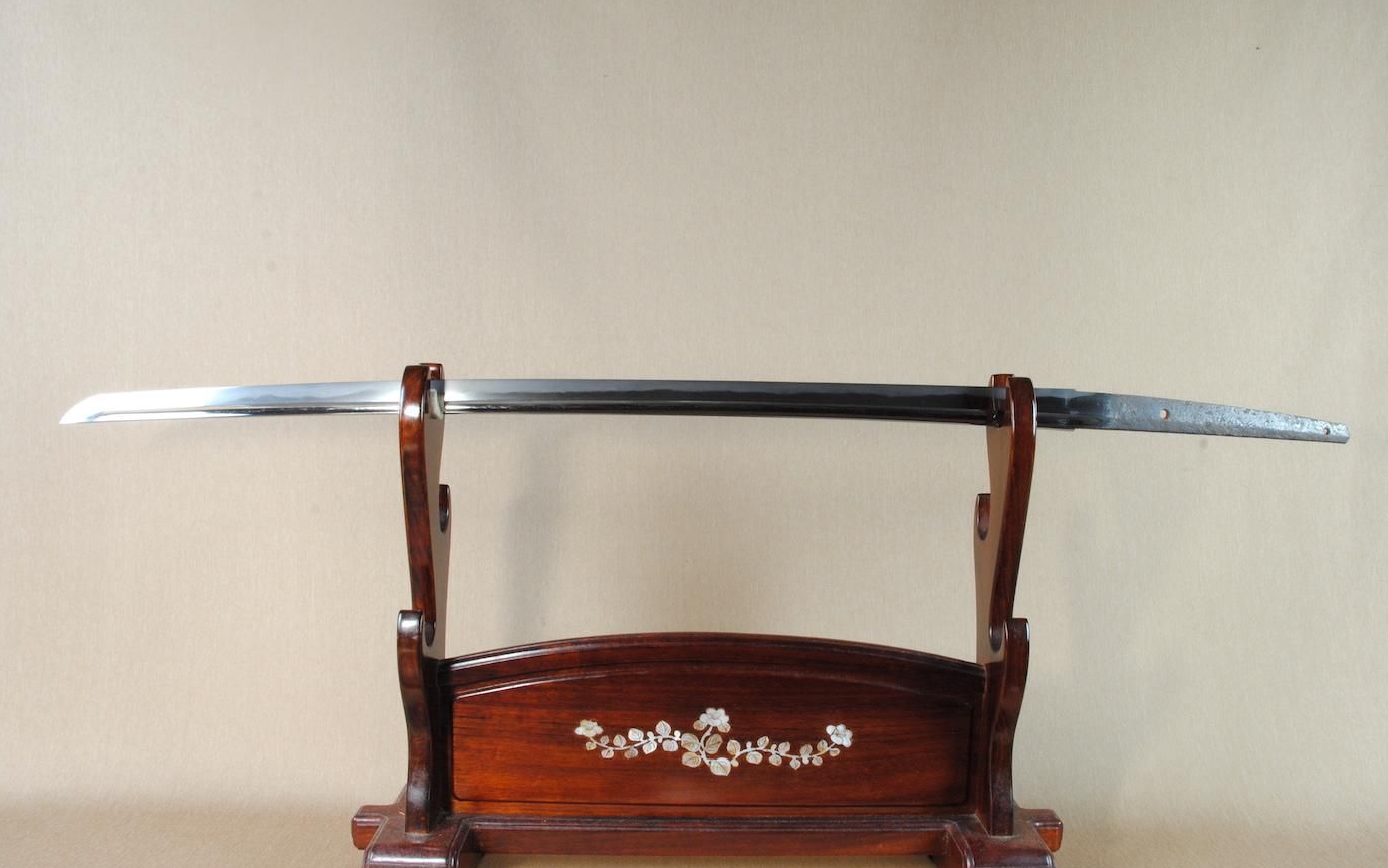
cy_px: 402
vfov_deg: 40.6
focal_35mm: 31
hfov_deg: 61.2
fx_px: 1173
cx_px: 698
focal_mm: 20
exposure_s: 1/2
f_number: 11
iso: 400
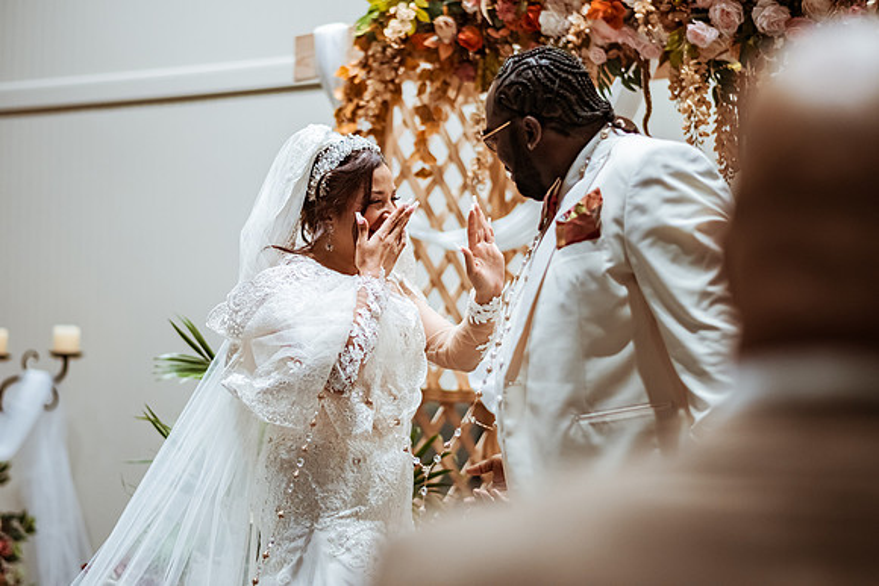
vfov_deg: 20.6
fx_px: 1614
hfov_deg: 30.4
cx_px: 378
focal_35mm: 66
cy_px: 252
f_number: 1.4
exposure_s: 1/800
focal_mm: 58
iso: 800
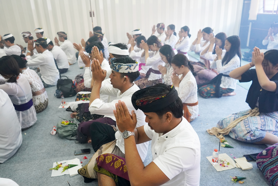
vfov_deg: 46.4
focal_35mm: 28
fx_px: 216
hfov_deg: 65.5
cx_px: 139
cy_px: 93
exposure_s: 1/125
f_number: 4
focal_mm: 28
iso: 4000
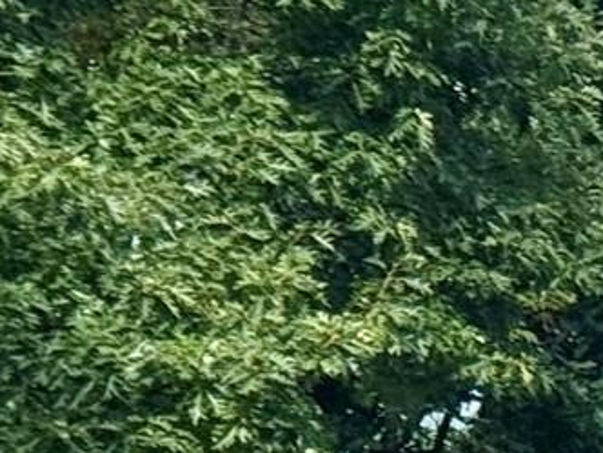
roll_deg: +0.9
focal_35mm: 296
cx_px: 1729
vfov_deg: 5.0
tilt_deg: -5.5
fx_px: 5156
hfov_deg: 6.2
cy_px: 797
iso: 100
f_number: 1.78
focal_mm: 6.76
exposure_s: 1/5587
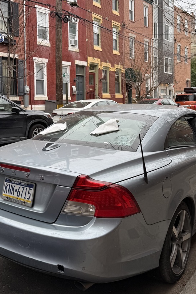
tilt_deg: -3.8
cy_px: 107
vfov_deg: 51.2
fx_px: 302
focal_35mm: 37
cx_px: 116
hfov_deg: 35.8
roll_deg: -2.4
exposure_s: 1/535
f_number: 1.78
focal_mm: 6.76
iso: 80
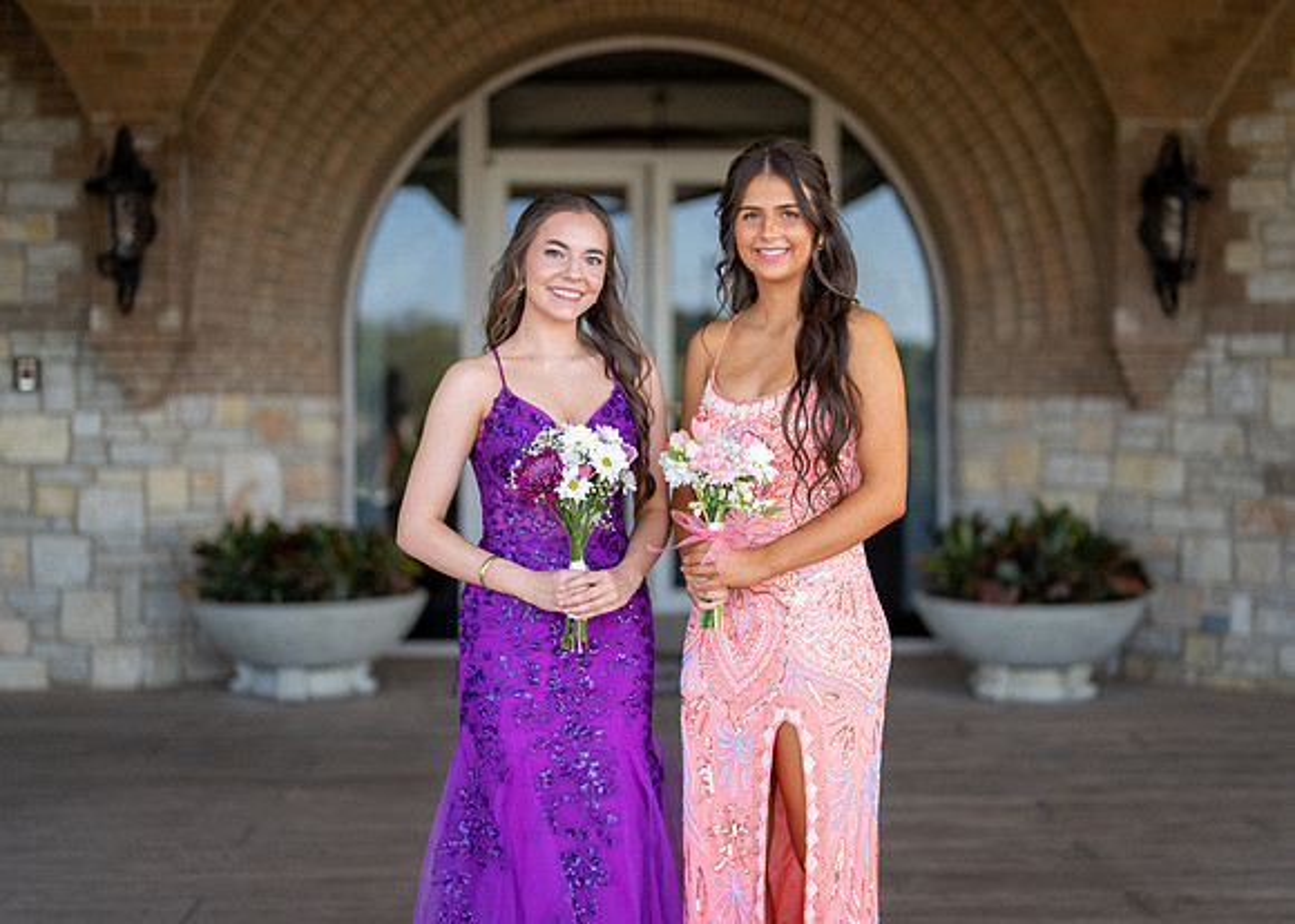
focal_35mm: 53
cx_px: 697
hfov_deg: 36.5
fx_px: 1962
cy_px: 464
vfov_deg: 26.5
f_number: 1.4
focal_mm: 50
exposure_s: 1/1250
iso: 160
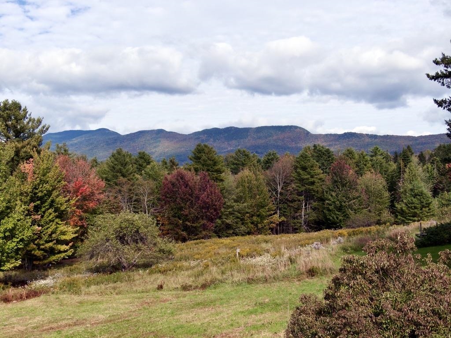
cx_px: 226
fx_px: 625
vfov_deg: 30.2
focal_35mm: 48
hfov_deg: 39.7
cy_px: 169
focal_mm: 8.6
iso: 100
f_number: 3.8
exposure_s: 1/200
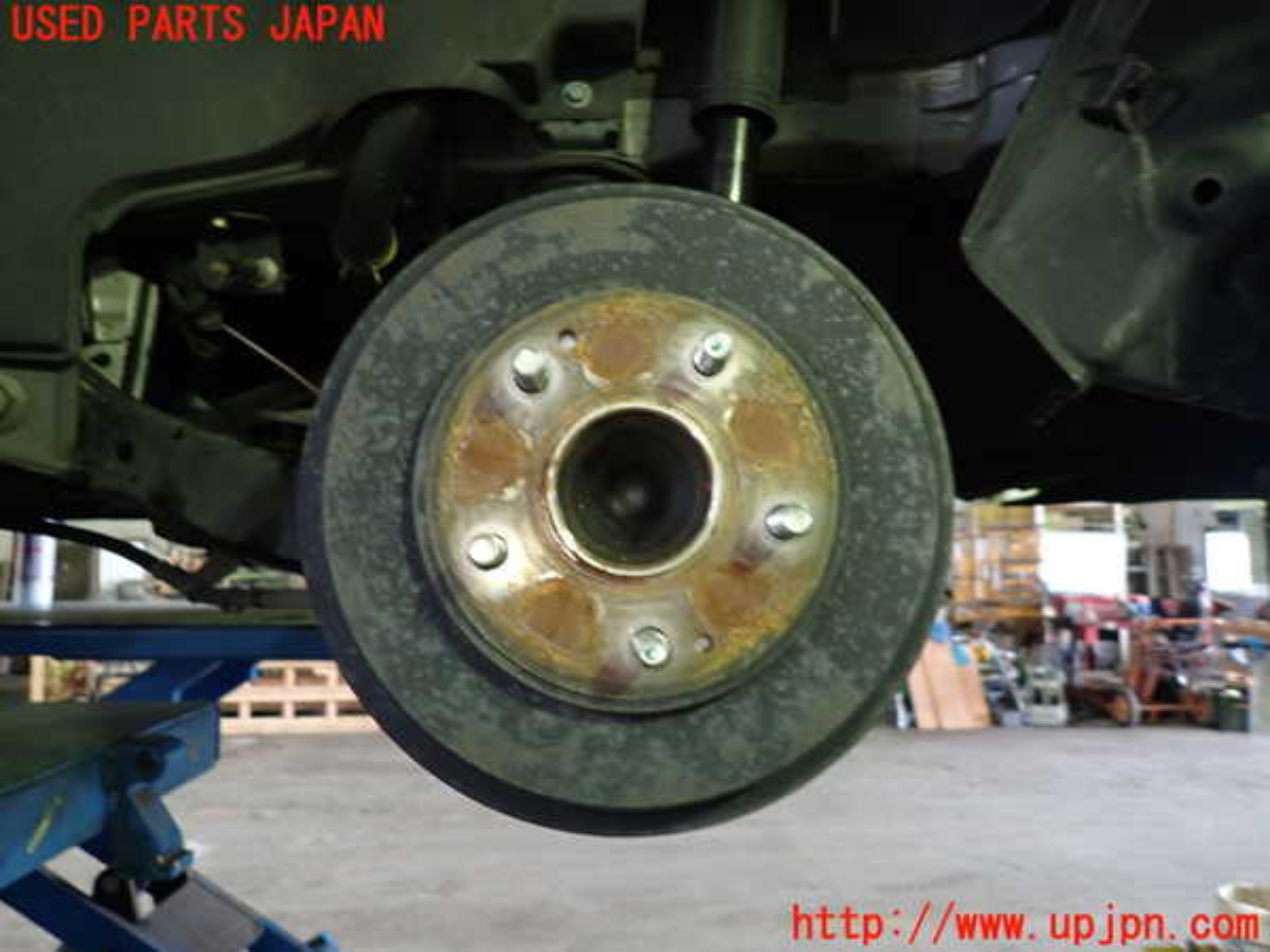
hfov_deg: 69.4
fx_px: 917
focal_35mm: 25
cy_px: 476
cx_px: 635
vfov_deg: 54.9
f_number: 2
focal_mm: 4.5
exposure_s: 1/30
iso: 200
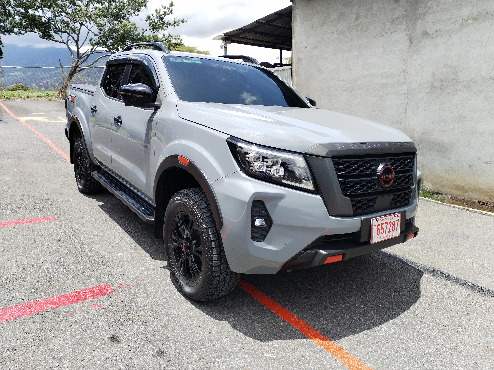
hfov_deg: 61.7
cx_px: 247
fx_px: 414
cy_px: 185
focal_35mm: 29
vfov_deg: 48.2
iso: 100
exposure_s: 1/823
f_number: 1.8
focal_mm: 4.75
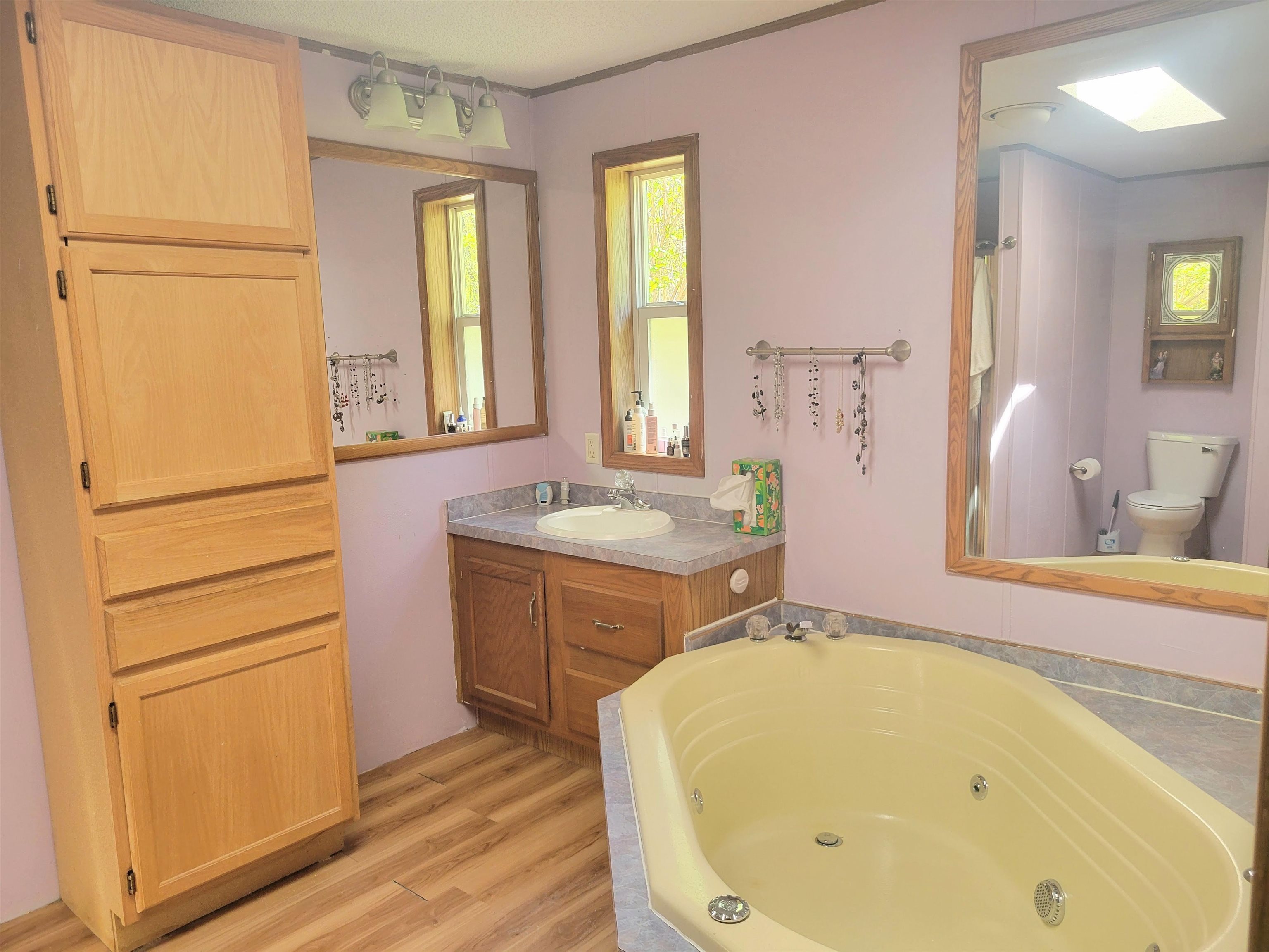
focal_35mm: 26
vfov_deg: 53.1
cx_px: 634
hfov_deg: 67.3
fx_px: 953
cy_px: 476
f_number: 1.8
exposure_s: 1/120
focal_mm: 5.4
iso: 160
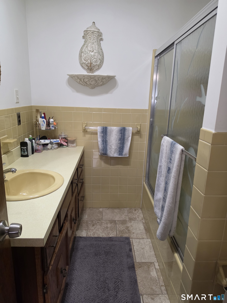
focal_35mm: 23
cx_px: 114
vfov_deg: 73.9
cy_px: 152
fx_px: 201
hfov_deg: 58.9
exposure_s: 1/120
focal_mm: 6.5
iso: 500
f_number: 1.4
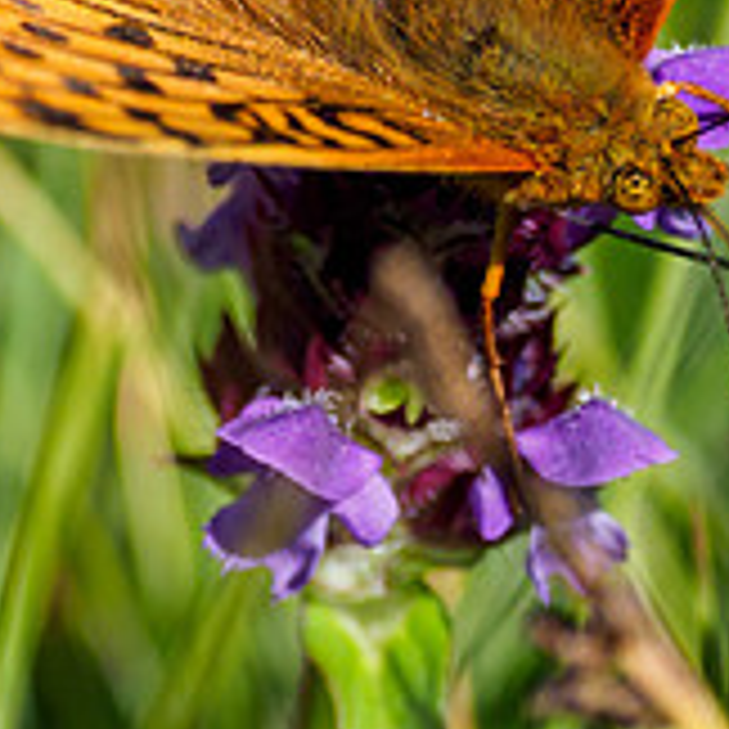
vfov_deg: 0.6
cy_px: 223
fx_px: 67261
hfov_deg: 0.6
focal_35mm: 2823
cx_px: 541
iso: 250
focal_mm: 300
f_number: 4
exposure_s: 1/1250
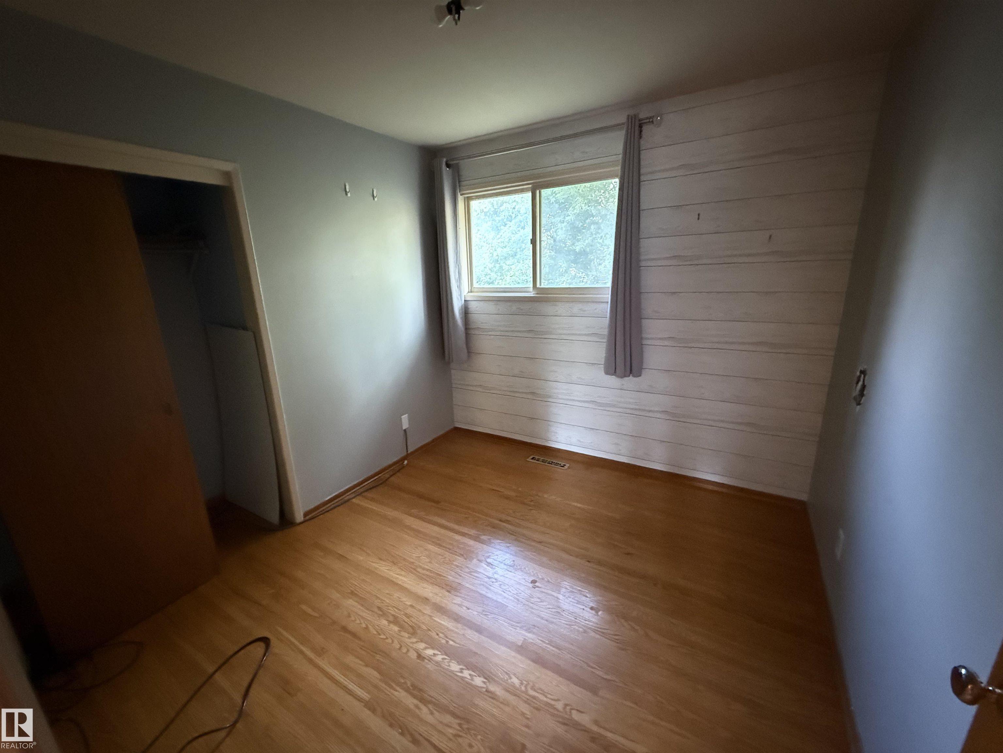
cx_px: 502
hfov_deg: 102.1
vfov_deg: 85.7
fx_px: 406
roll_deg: +2.5
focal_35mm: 14
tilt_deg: -14.6
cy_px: 376
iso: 1250
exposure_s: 1/60
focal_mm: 2.22
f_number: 2.2
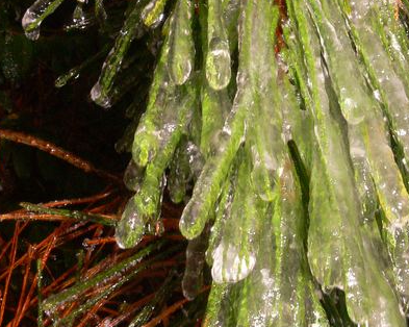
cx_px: 283
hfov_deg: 25.9
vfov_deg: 20.9
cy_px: 106
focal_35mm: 73
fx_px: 883
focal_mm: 7.4
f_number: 11
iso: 200
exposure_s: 1/30
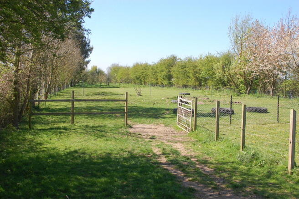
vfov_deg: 34.2
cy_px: 100
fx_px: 324
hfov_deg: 49.6
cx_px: 150
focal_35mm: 39
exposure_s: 1/200
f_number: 7.1
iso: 200
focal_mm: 26
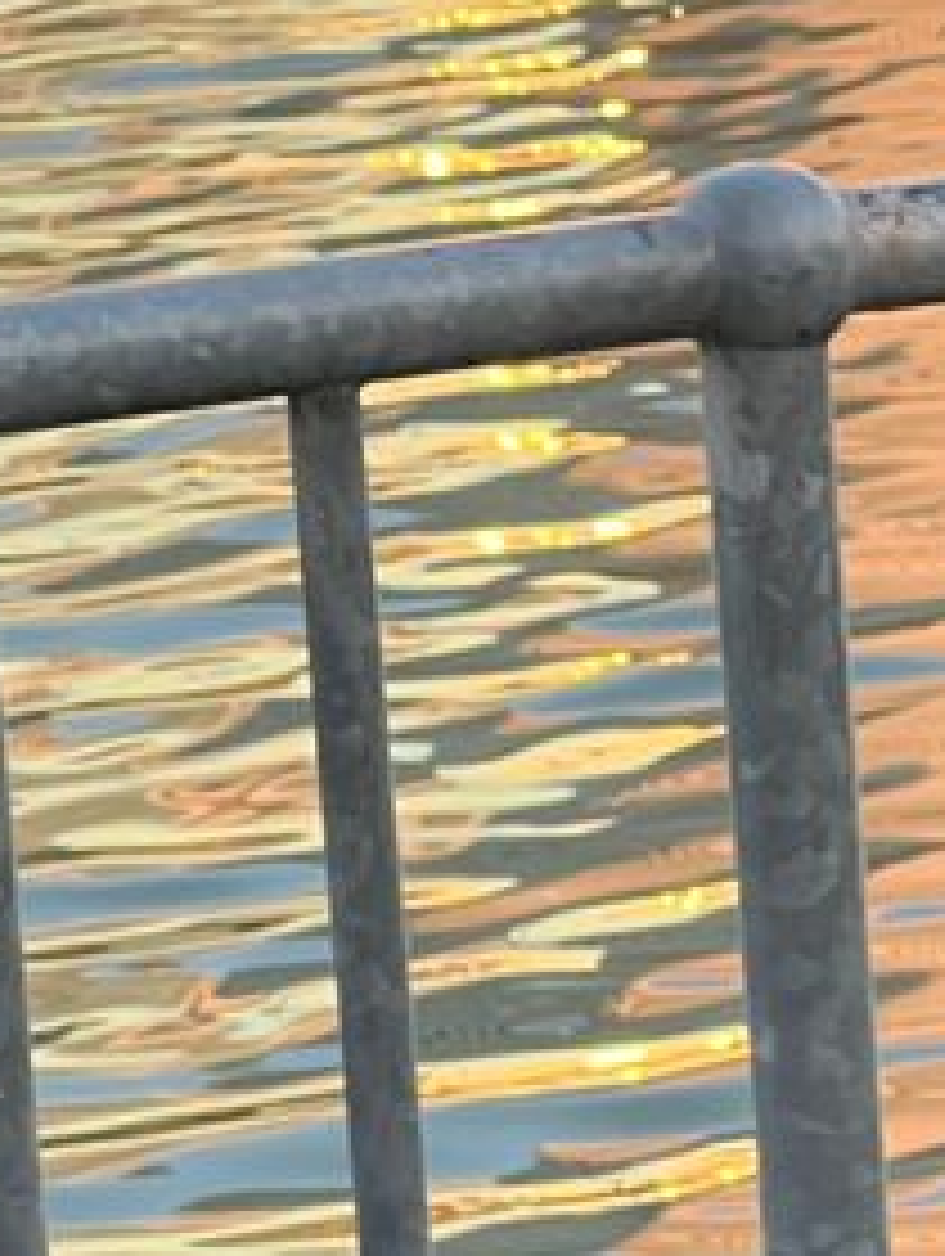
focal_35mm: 294
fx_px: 10677
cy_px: 295
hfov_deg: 5.0
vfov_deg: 6.7
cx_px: 1440
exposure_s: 1/99
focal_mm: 9
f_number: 2.8
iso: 64
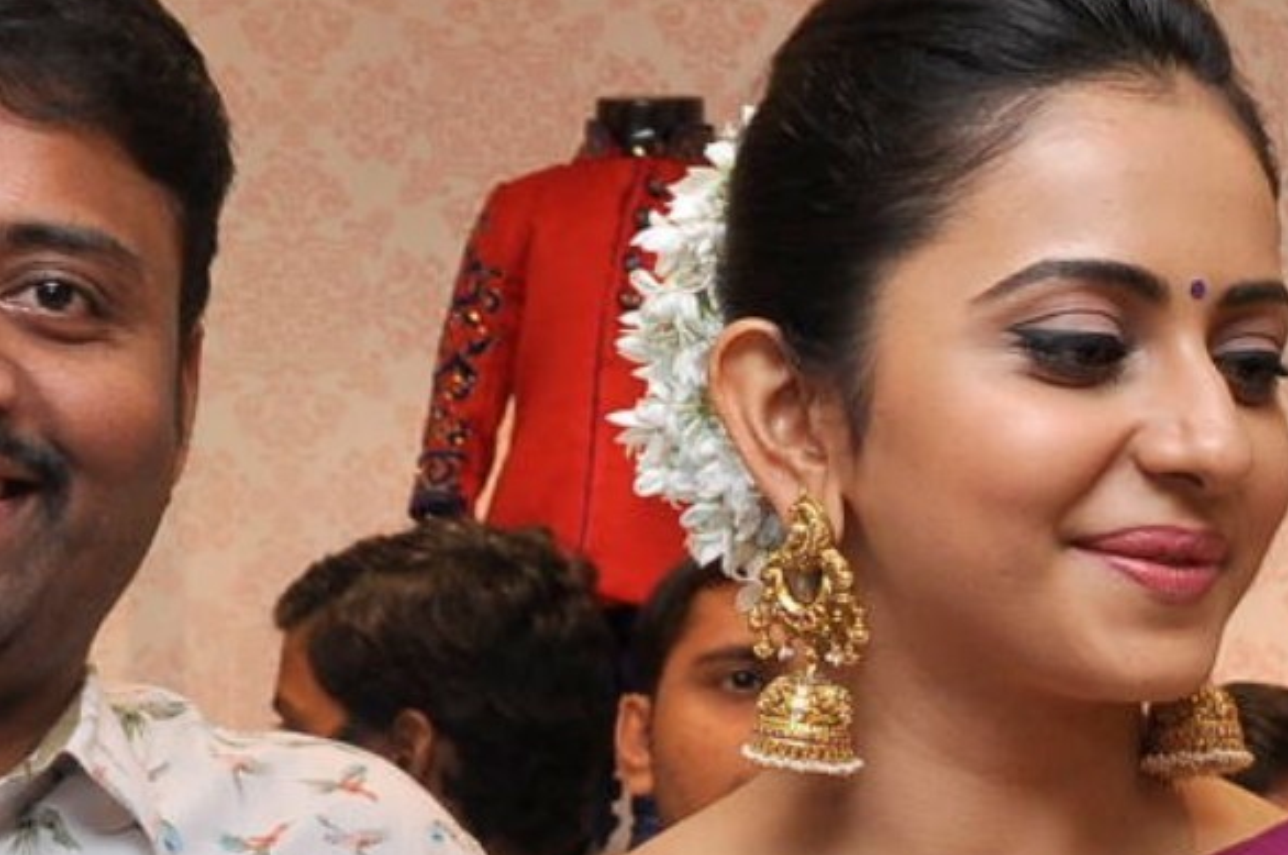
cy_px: 952
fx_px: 3716
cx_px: 1424
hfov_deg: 18.9
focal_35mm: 104
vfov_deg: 12.9
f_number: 8
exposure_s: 1/125
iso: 400
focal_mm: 18
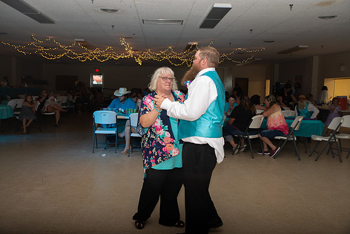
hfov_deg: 52.4
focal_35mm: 37
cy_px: 117
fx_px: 356
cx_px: 175
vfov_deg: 36.4
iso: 800
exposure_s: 1/125
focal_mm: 35
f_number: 3.5
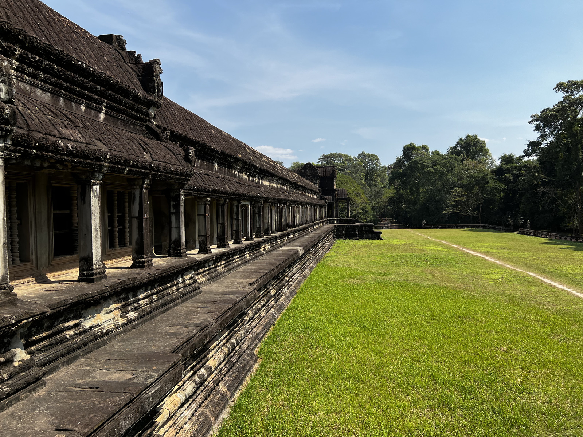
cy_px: 218
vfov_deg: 53.1
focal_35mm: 26
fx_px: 438
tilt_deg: -1.4
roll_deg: +1.4
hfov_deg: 67.3
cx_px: 292
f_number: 1.5
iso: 50
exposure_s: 1/3571
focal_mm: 5.7
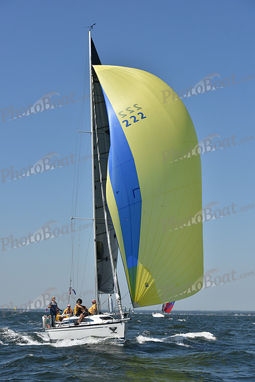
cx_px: 128
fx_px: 743
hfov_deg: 19.5
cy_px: 191
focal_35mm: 70
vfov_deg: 28.8
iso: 250
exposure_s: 1/1250
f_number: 8
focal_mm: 70
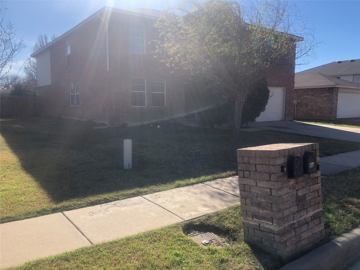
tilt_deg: -6.7
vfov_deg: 49.7
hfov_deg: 63.4
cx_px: 180
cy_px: 135
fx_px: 291
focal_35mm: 28
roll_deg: +1.9
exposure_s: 1/1779
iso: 20
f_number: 1.8
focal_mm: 3.99
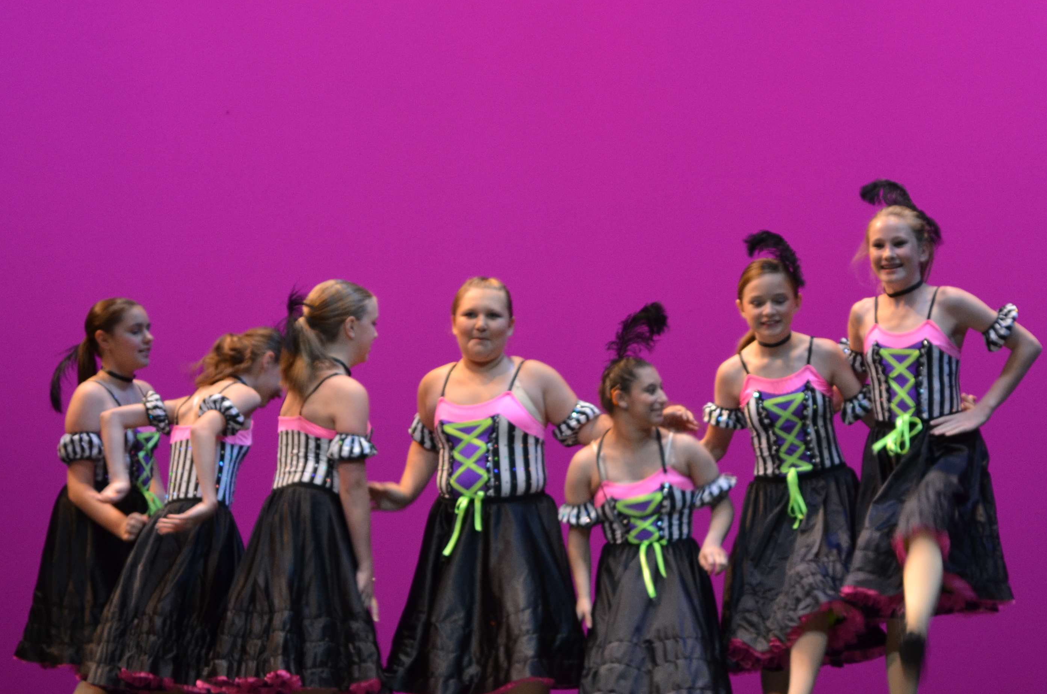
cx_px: 679
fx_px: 4234
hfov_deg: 14.1
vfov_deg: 9.4
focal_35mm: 146
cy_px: 442
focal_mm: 55
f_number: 5.6
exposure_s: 1/60
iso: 800
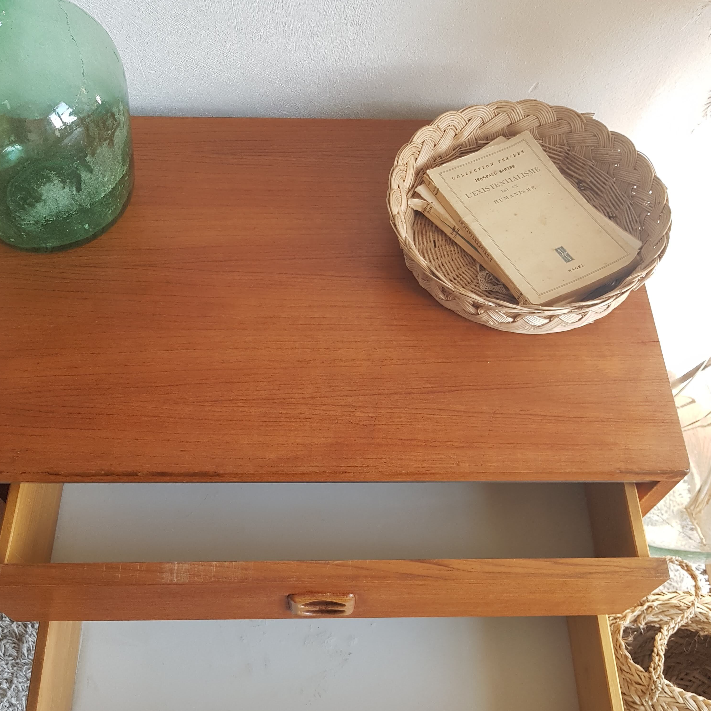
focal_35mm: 31
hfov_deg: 52.5
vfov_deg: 52.0
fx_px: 720
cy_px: 439
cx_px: 353
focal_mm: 4.2
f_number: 1.7
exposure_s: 1/100
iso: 100
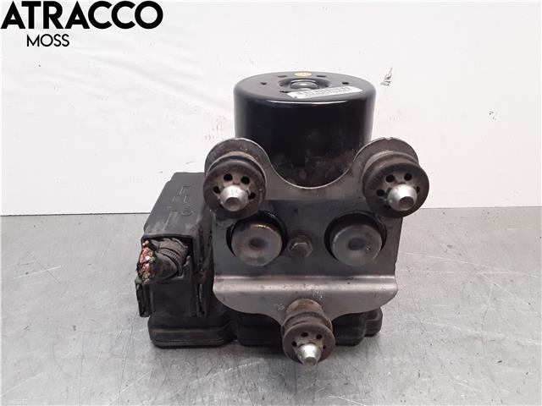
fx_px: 438
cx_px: 271
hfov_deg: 63.4
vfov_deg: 49.7
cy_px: 203
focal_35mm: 28
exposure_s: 1/100
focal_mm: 2.91
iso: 100
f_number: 1.9
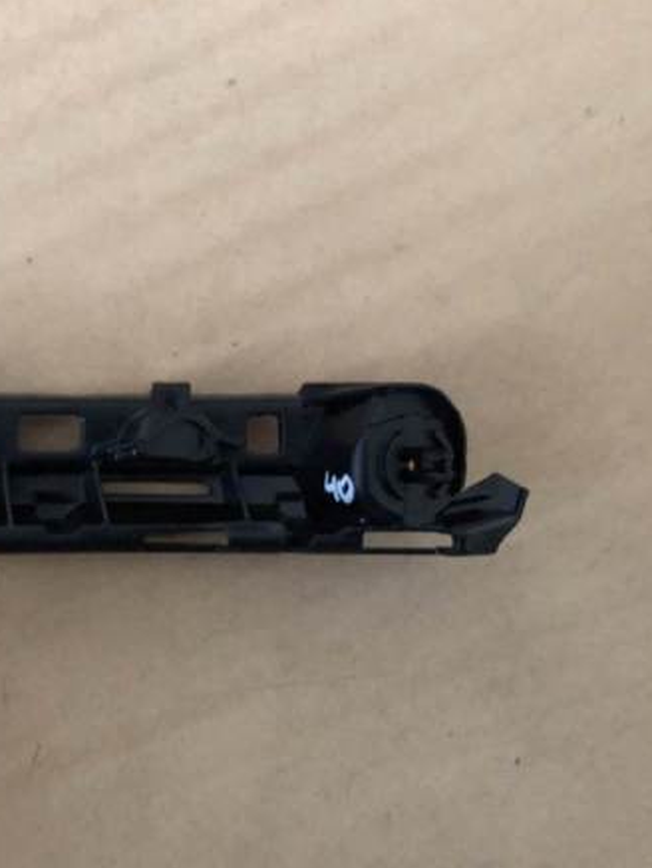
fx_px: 1029
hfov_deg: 34.1
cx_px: 133
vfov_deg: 45.7
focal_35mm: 41
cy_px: 471
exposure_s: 1/4
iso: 100
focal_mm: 4
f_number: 1.8
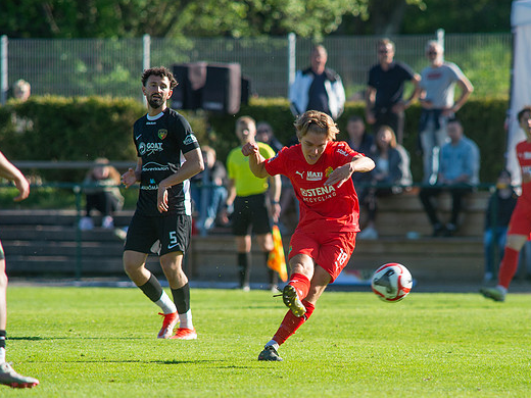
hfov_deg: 3.5
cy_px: 244
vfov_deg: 2.7
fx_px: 8606
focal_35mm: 561
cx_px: 324
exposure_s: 1/1600
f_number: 4.5
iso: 400
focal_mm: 420
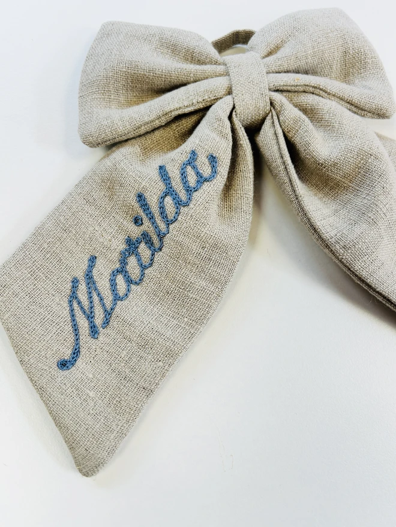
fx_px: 397
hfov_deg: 53.1
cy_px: 264
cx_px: 198
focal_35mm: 26
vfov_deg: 67.3
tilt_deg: -74.5
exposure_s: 1/268
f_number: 1.5
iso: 40
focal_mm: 5.7
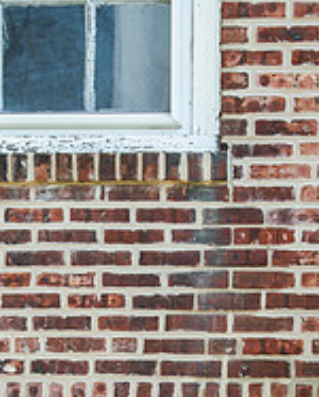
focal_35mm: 97
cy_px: 351
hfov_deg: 15.9
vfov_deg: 19.4
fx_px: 1143
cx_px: 190
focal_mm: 32
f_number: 3.2
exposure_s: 1/1250
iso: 400
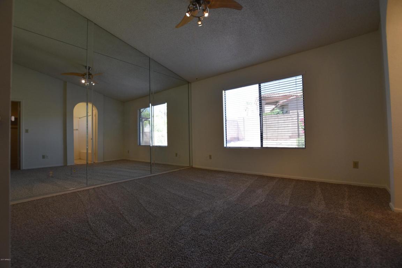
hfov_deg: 100.4
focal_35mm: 15
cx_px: 201
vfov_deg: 77.3
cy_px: 134
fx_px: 167
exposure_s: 1/125
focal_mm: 10
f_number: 5.6
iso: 400
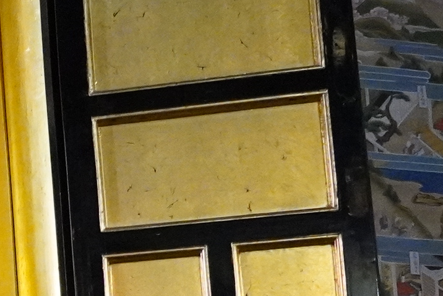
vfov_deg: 8.3
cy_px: 496
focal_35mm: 160
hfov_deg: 11.2
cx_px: -530
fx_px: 1970
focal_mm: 18
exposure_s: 1/160
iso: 5000
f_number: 3.5
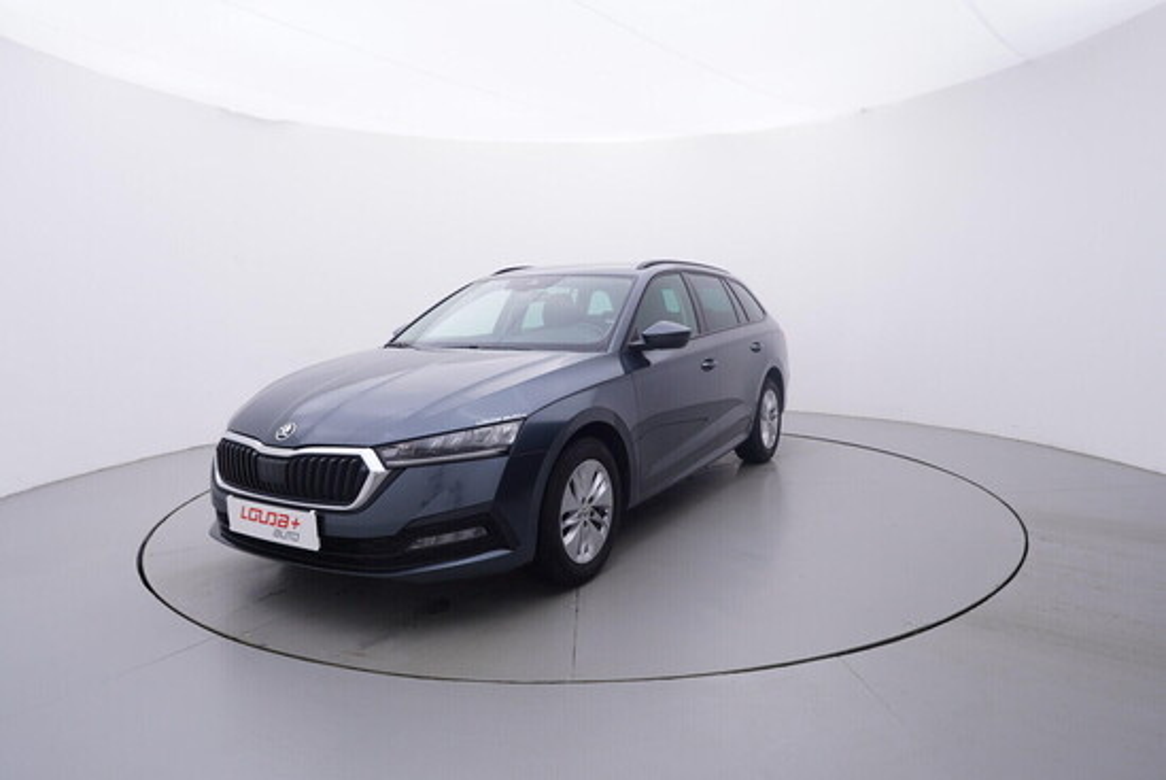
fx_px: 729
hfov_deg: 77.3
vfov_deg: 56.2
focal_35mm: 22
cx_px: 583
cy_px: 390
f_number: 5
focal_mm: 15
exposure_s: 1/80
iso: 200
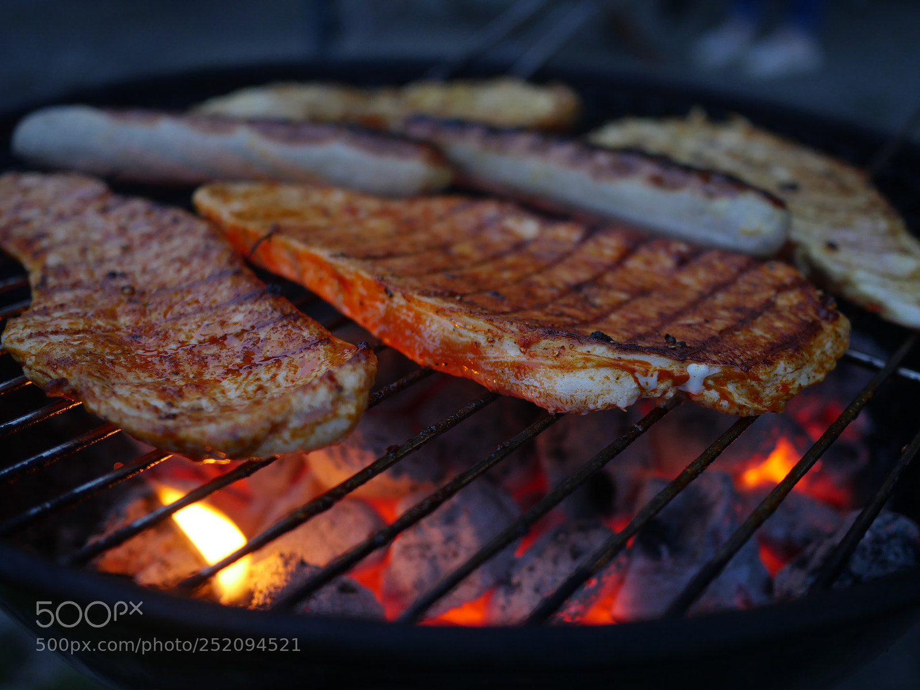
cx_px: 460
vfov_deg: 41.8
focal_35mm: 34
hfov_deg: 54.0
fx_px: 904
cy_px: 345
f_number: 1.8
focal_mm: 17
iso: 400
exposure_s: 1/40
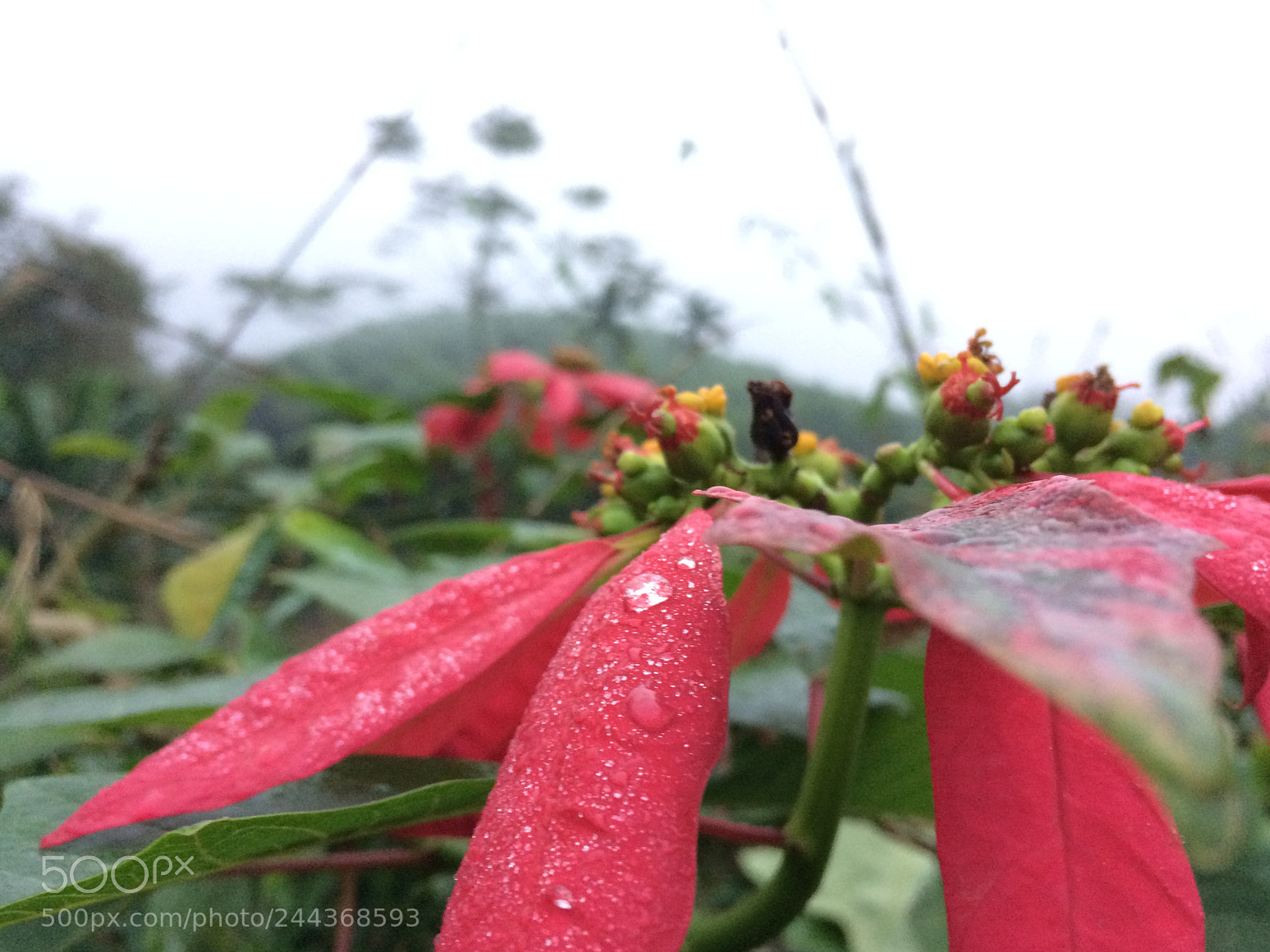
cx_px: 647
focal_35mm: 30
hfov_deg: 60.0
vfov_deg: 46.8
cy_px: 490
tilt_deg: +8.5
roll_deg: +10.3
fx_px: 1101
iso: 200
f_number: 2.2
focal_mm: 4.15
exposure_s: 1/33
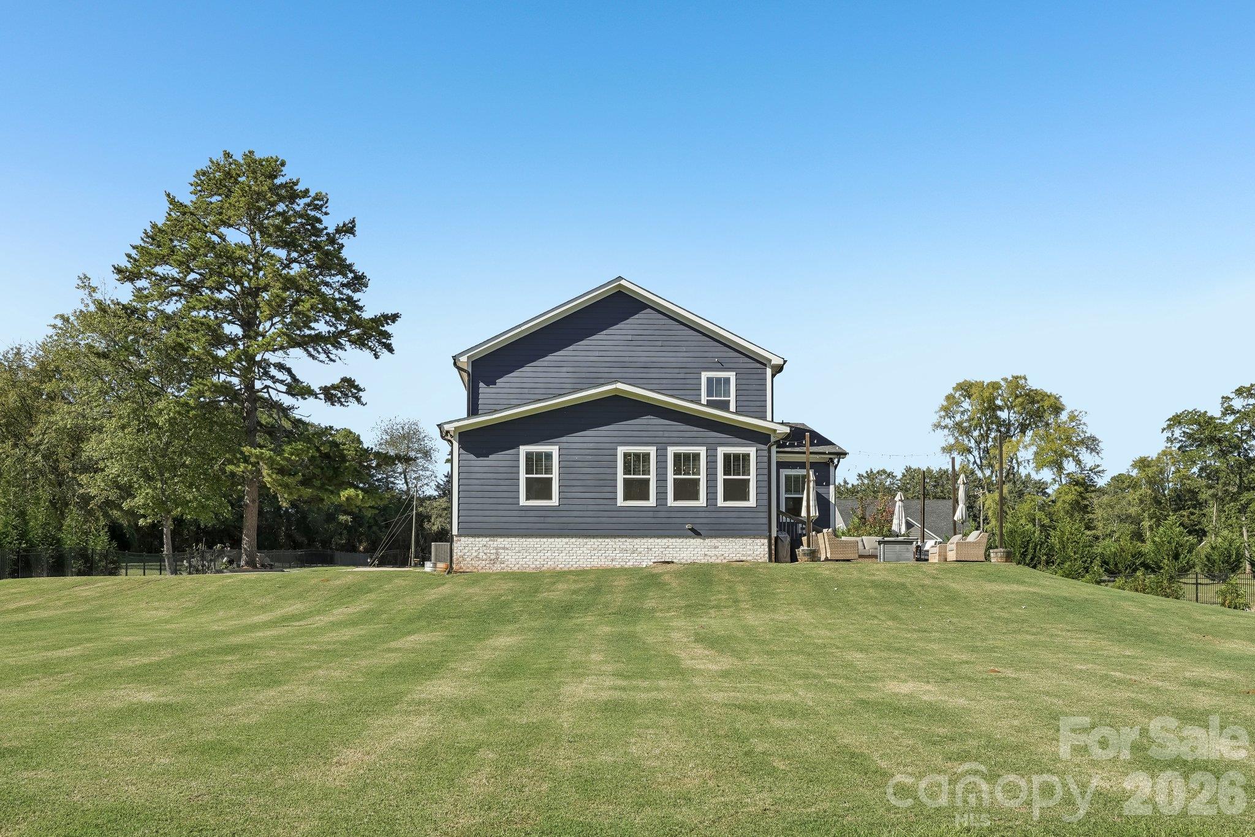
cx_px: 628
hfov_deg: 61.9
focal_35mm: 30
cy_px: 418
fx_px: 1046
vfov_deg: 43.6
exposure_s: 1/160
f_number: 8
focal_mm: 30
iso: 100
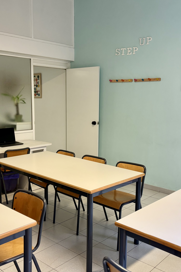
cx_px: 86
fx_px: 279
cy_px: 136
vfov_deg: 51.9
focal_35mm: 37
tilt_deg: -7.2
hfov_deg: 35.9
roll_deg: +0.1
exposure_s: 1/100
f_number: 1.6
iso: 125
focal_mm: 5.96
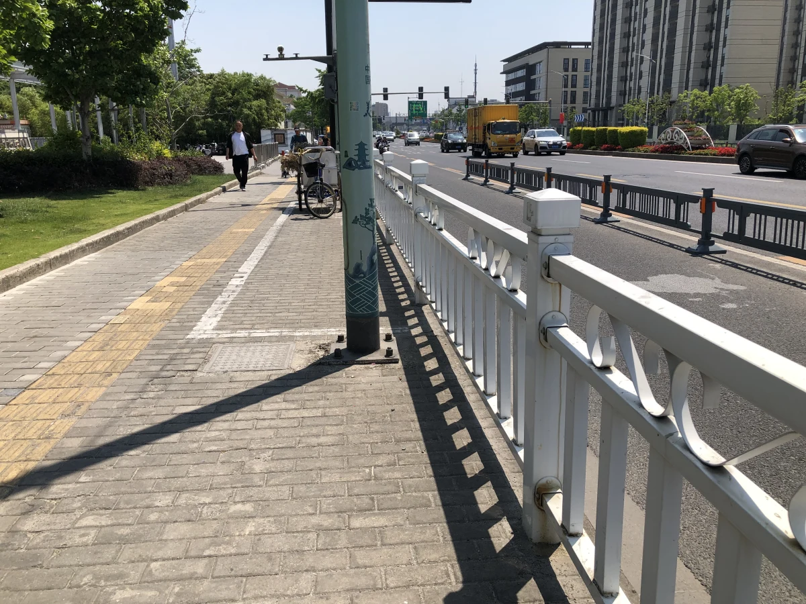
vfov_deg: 49.7
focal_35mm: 28
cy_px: 302
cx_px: 403
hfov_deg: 63.4
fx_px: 652
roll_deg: +1.4
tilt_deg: -12.8
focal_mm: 4
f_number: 1.8
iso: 20
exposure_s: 1/2288
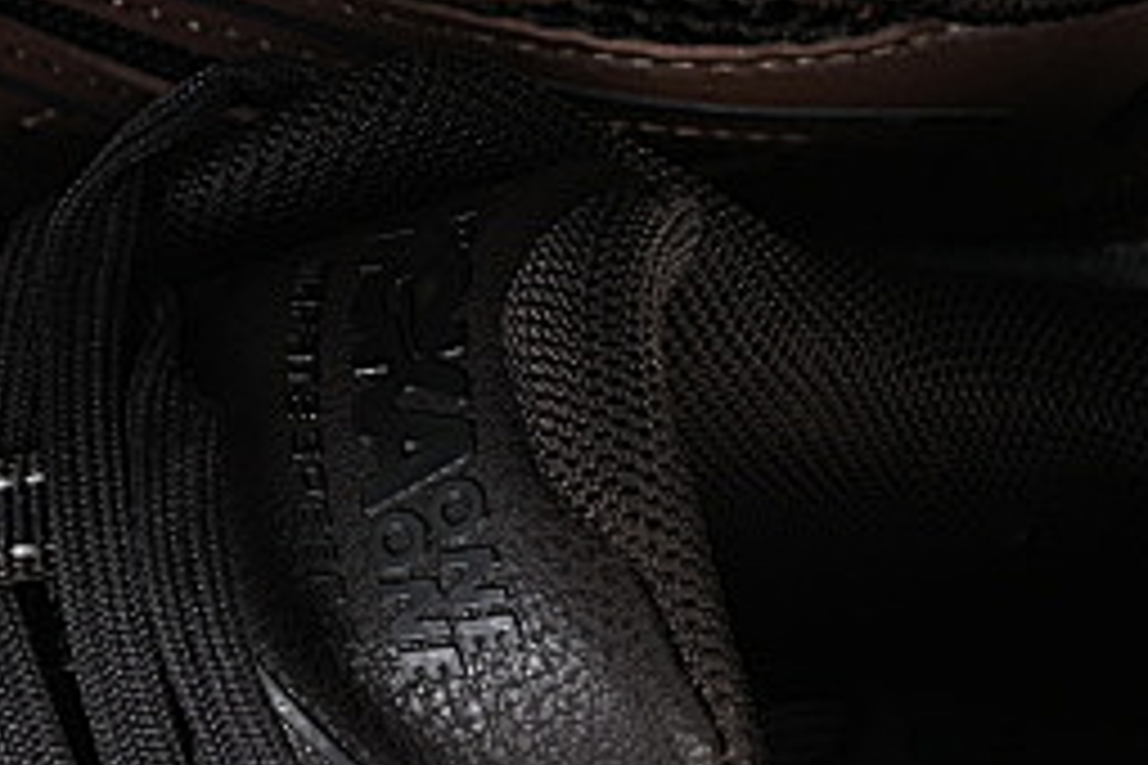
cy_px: 428
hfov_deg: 6.5
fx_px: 10140
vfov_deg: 4.3
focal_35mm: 318
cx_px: -36
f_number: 6.3
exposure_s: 1/50
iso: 160
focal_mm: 50
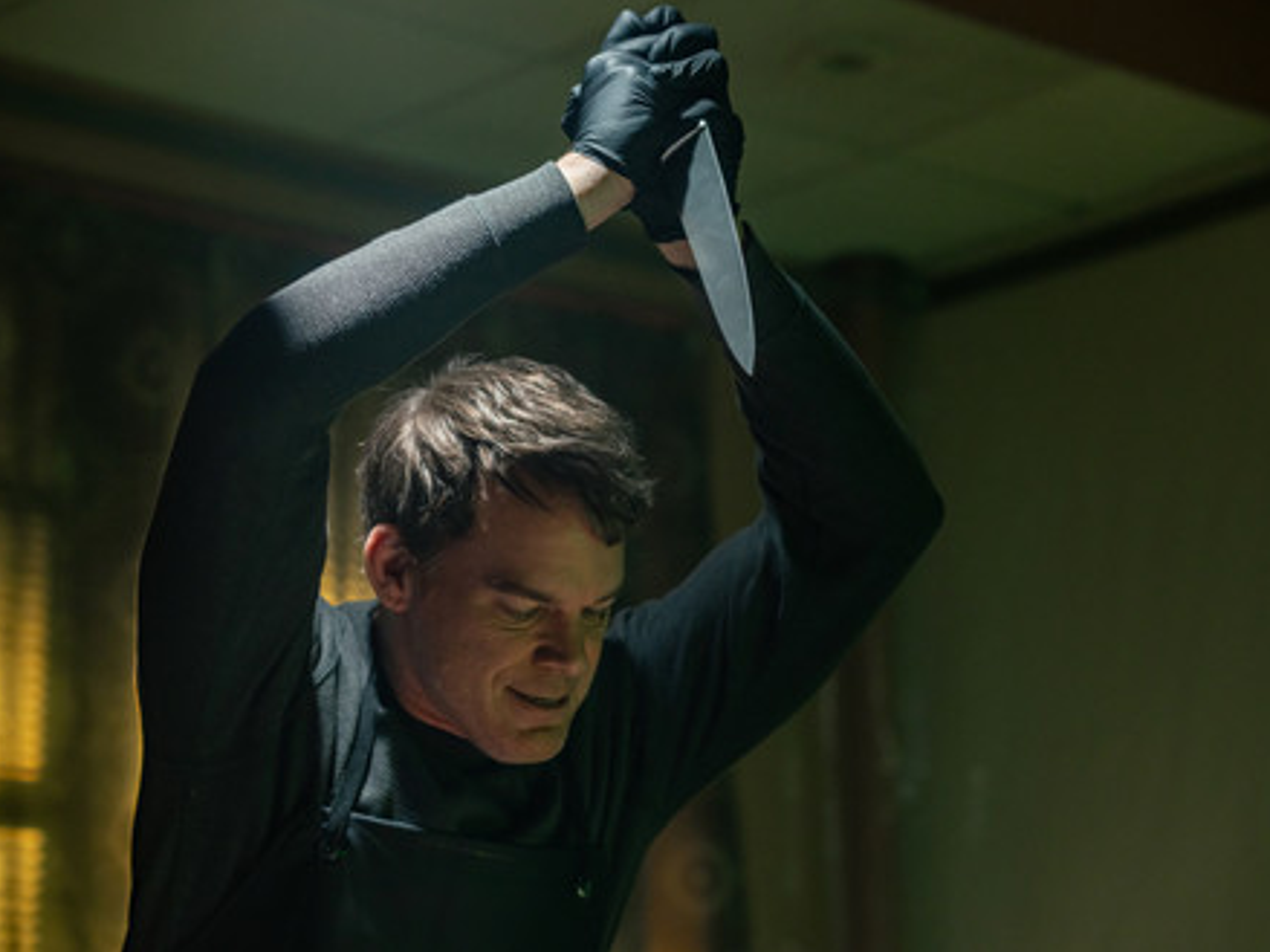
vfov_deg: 15.9
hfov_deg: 21.1
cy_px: 476
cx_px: 636
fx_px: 3411
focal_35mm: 93
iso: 1000
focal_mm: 85
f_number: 2.8
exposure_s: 1/250
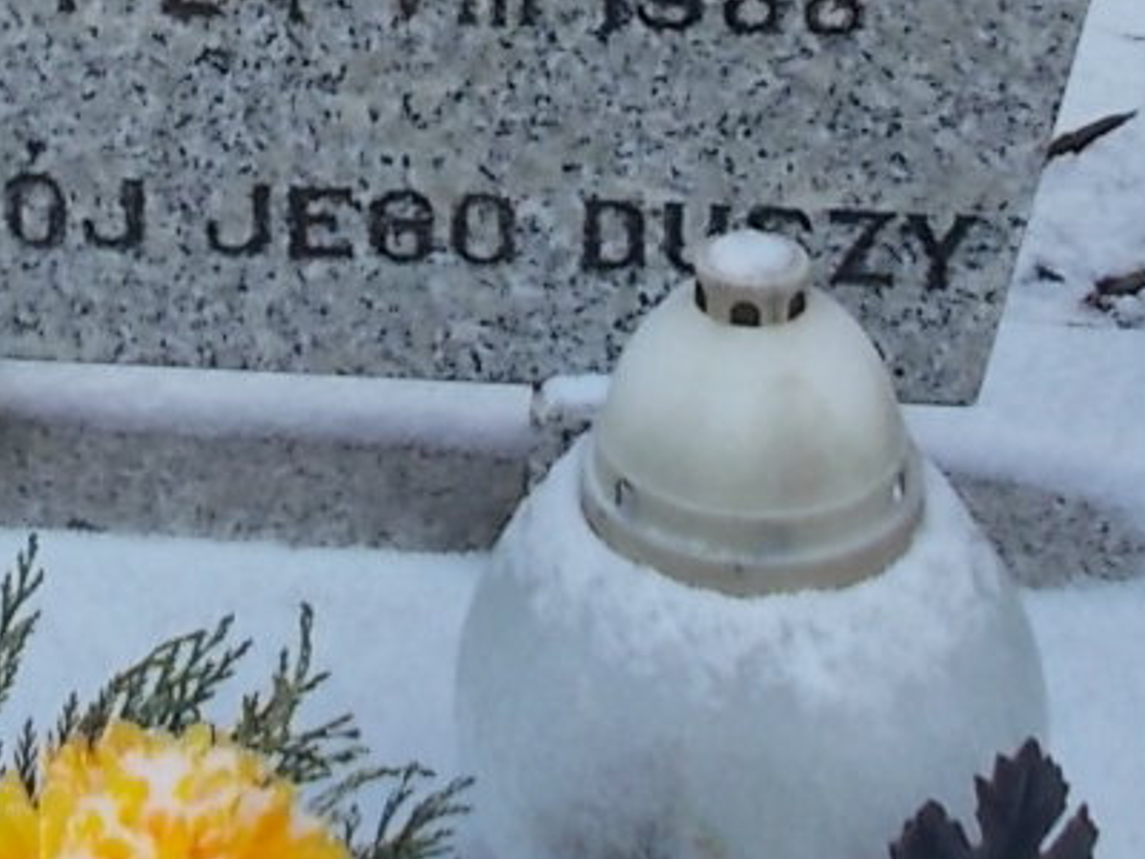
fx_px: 3440
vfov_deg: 13.4
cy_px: -421
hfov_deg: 18.8
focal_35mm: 104
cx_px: 263
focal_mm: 4.6
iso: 80
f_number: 3.2
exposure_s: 1/100
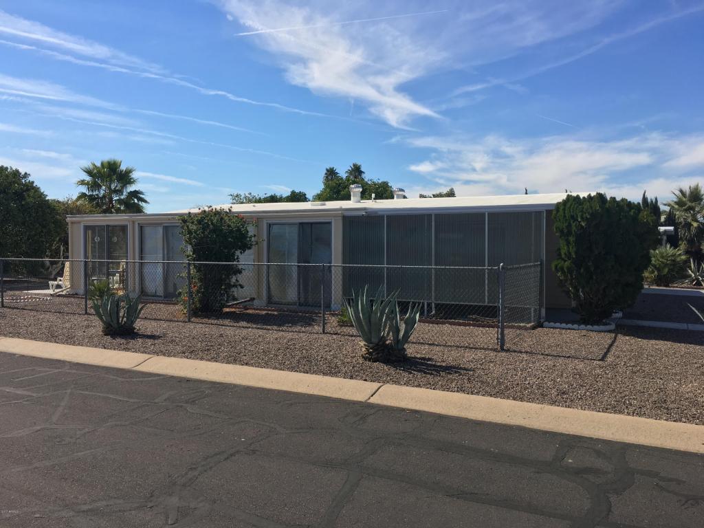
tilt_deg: -1.0
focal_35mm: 29
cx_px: 352
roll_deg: -0.1
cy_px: 264
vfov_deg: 48.2
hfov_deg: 61.7
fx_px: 590
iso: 25
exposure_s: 1/1374
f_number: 2.2
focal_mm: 4.15
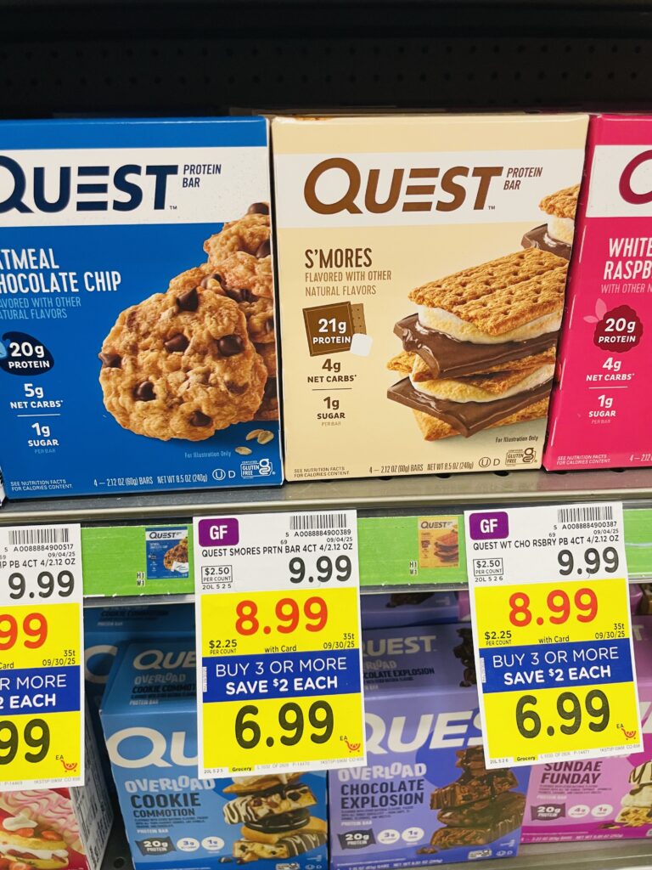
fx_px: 653
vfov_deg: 67.3
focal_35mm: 26
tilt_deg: -27.6
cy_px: 435
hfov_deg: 53.1
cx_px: 326
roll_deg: +0.6
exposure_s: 1/60
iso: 100
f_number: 1.6
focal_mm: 4.2
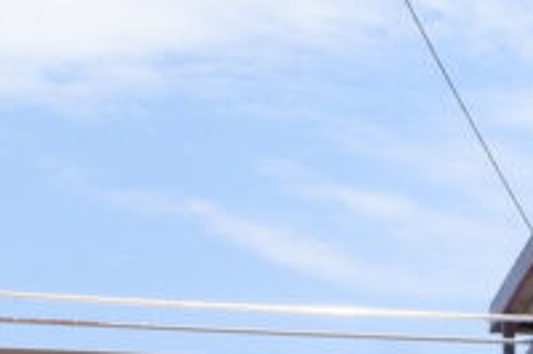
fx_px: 2574
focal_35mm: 174
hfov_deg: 10.3
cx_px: 1271
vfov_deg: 7.7
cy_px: 610
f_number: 13
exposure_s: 1/140
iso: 200
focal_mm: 19.2
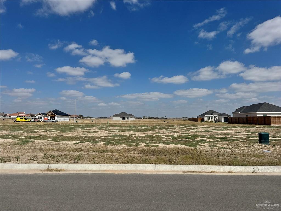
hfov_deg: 71.6
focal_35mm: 24
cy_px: 106
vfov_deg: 56.8
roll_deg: +0.2
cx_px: 140
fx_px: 195
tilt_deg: +3.5
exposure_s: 1/12346
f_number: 1.78
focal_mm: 6.76
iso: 80
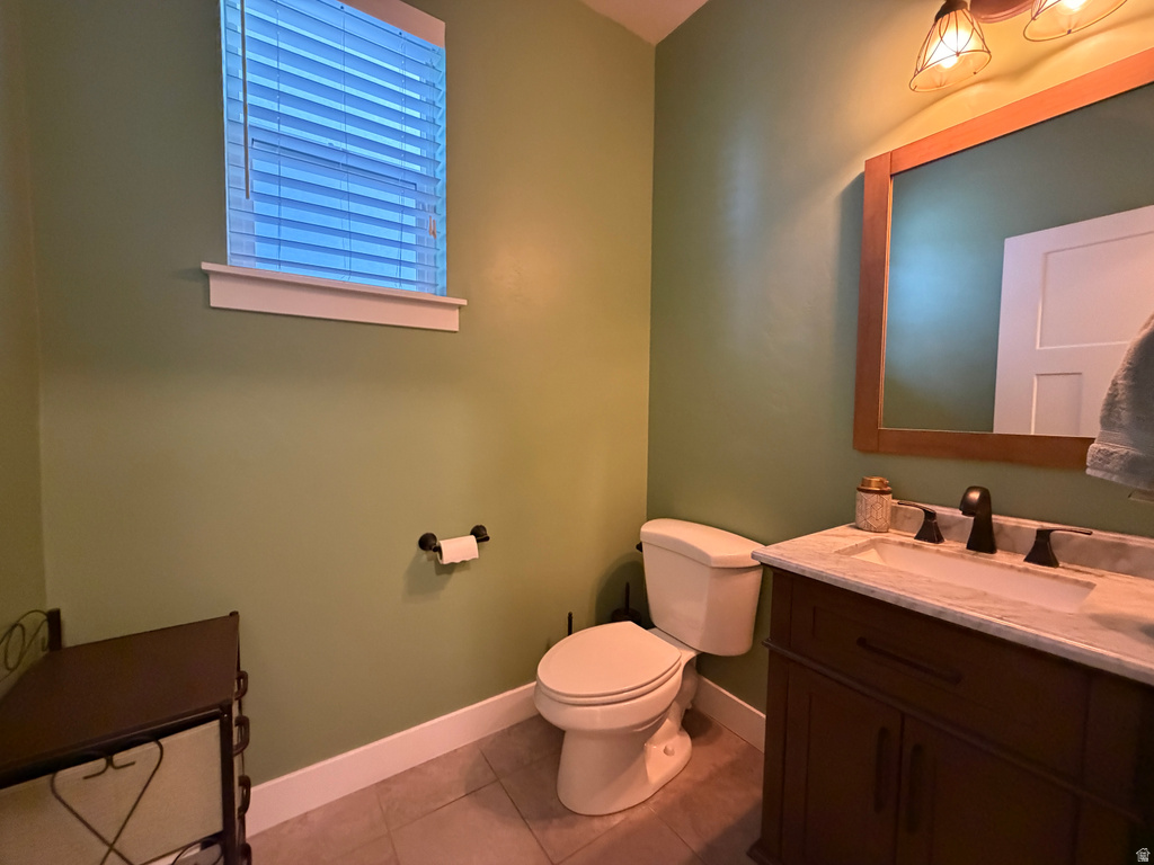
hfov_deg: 102.1
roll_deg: -0.9
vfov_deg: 85.7
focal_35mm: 14
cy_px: 432
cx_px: 577
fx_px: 467
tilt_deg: -3.2
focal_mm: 2.22
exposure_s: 1/60
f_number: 2.2
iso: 1000
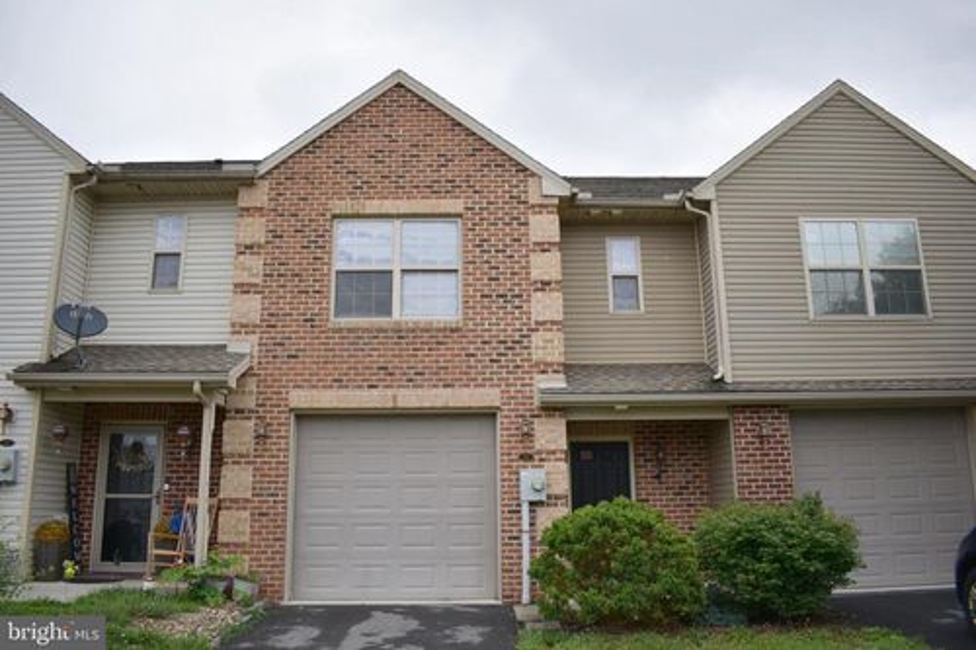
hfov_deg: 67.4
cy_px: 325
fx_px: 732
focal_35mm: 27
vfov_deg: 47.9
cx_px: 488
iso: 200
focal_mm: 18
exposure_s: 1/1600
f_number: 3.5
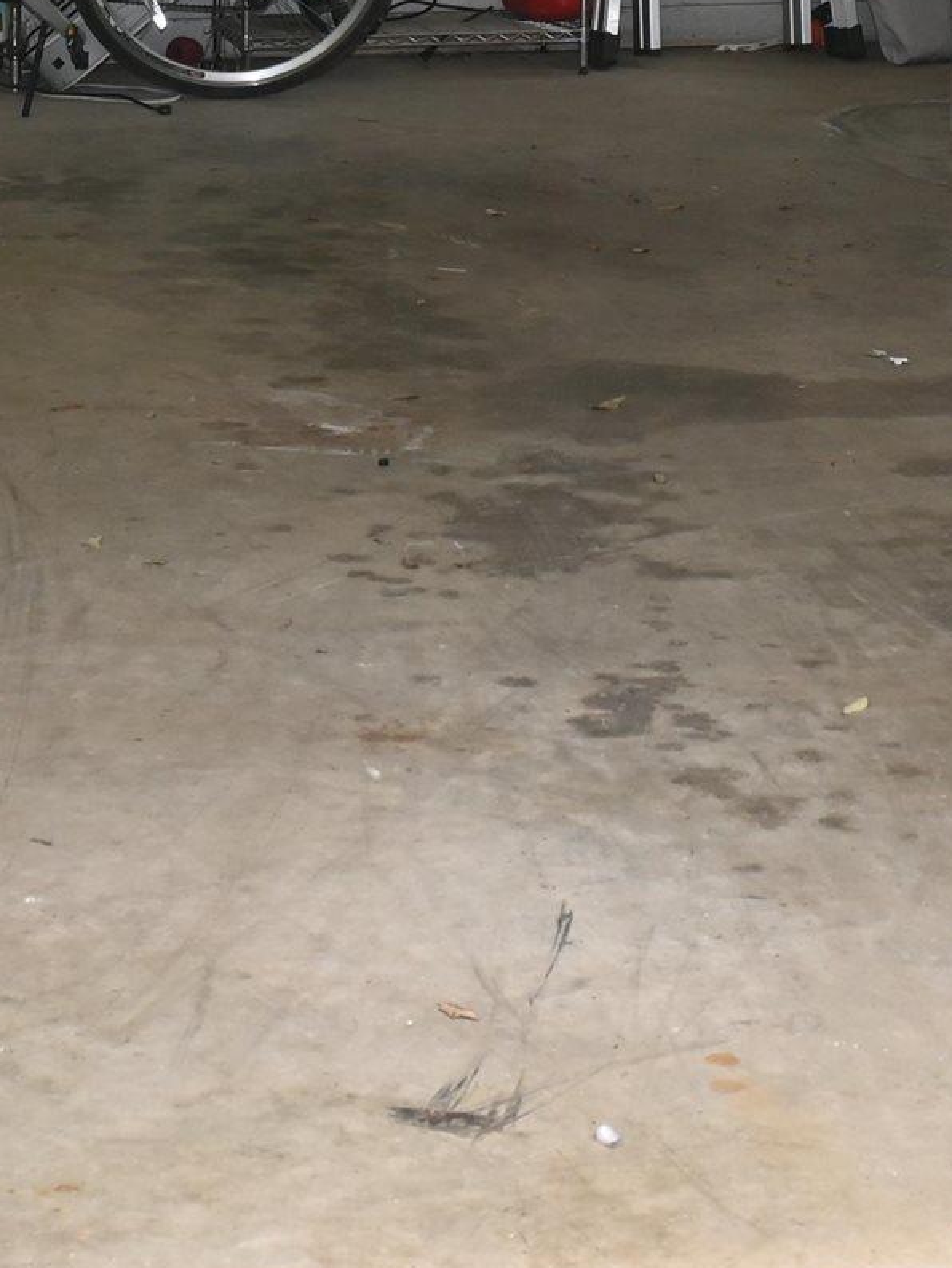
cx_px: 281
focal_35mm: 120
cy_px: 3
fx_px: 4395
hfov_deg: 12.3
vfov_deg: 16.1
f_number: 5.6
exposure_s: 1/125
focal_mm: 21.5
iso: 125
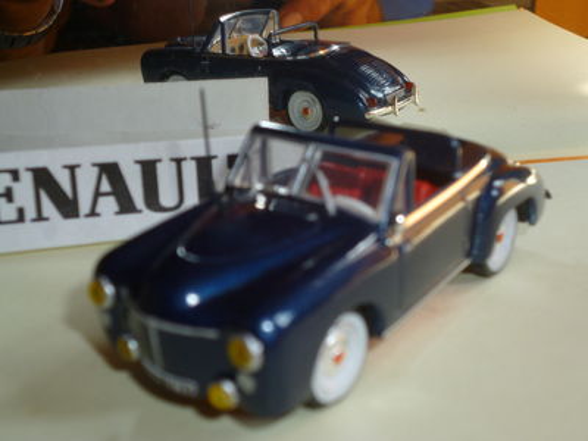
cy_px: 220
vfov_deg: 30.3
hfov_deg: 39.7
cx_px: 294
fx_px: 815
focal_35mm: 48
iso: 100
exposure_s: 1/60
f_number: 4
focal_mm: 8.6
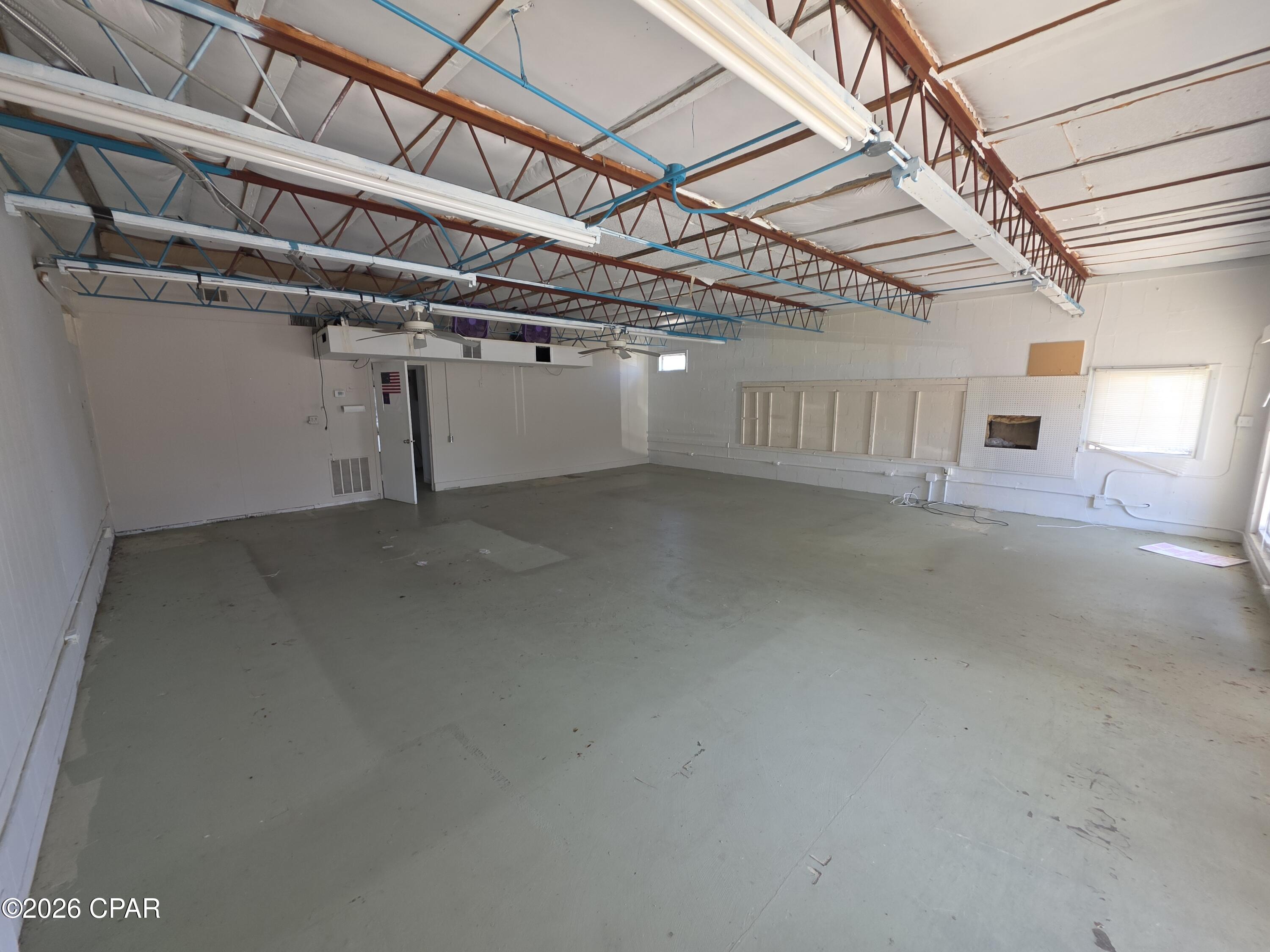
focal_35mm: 13
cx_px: 635
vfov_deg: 89.9
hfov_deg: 106.2
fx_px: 477
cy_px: 476
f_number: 1.9
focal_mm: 2.2
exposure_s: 1/120
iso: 50
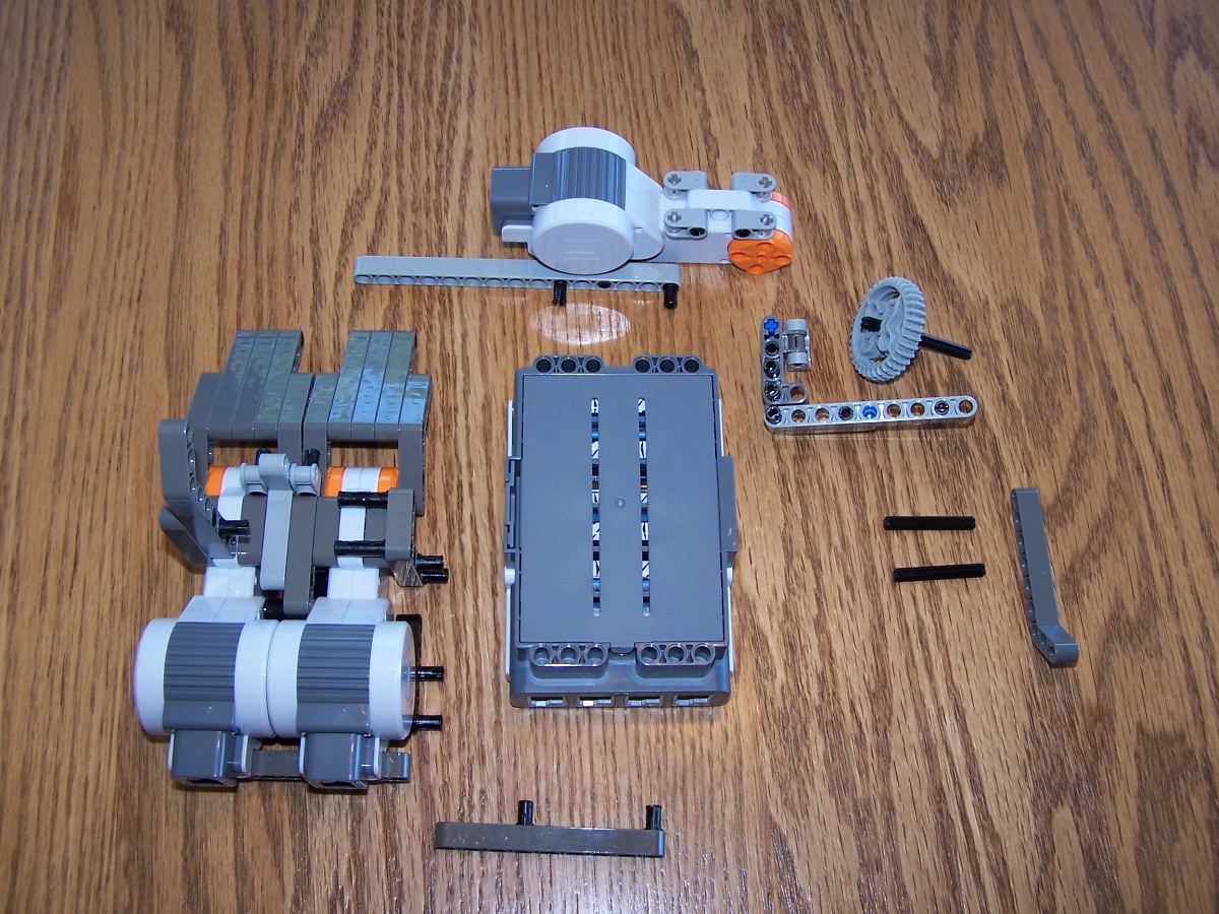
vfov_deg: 37.7
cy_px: 457
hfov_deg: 49.0
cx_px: 610
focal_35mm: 38
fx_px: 1338
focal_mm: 6.3
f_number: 2.8
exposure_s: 1/60
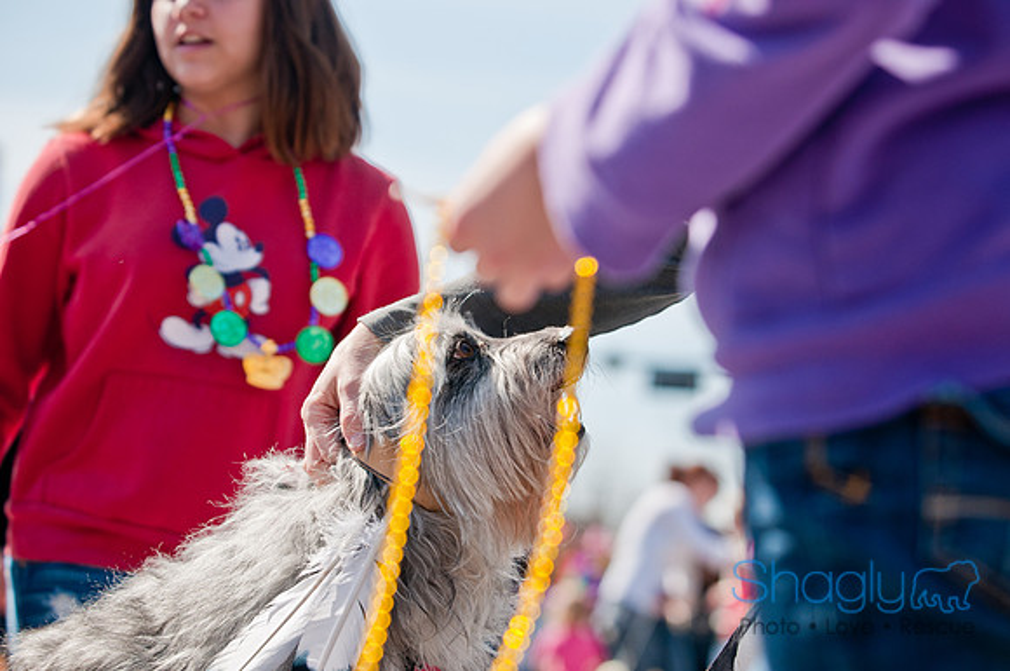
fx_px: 3362
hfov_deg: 17.1
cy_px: 336
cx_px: 505
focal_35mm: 120
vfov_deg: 11.4
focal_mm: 80
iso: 200
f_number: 4
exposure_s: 1/1250
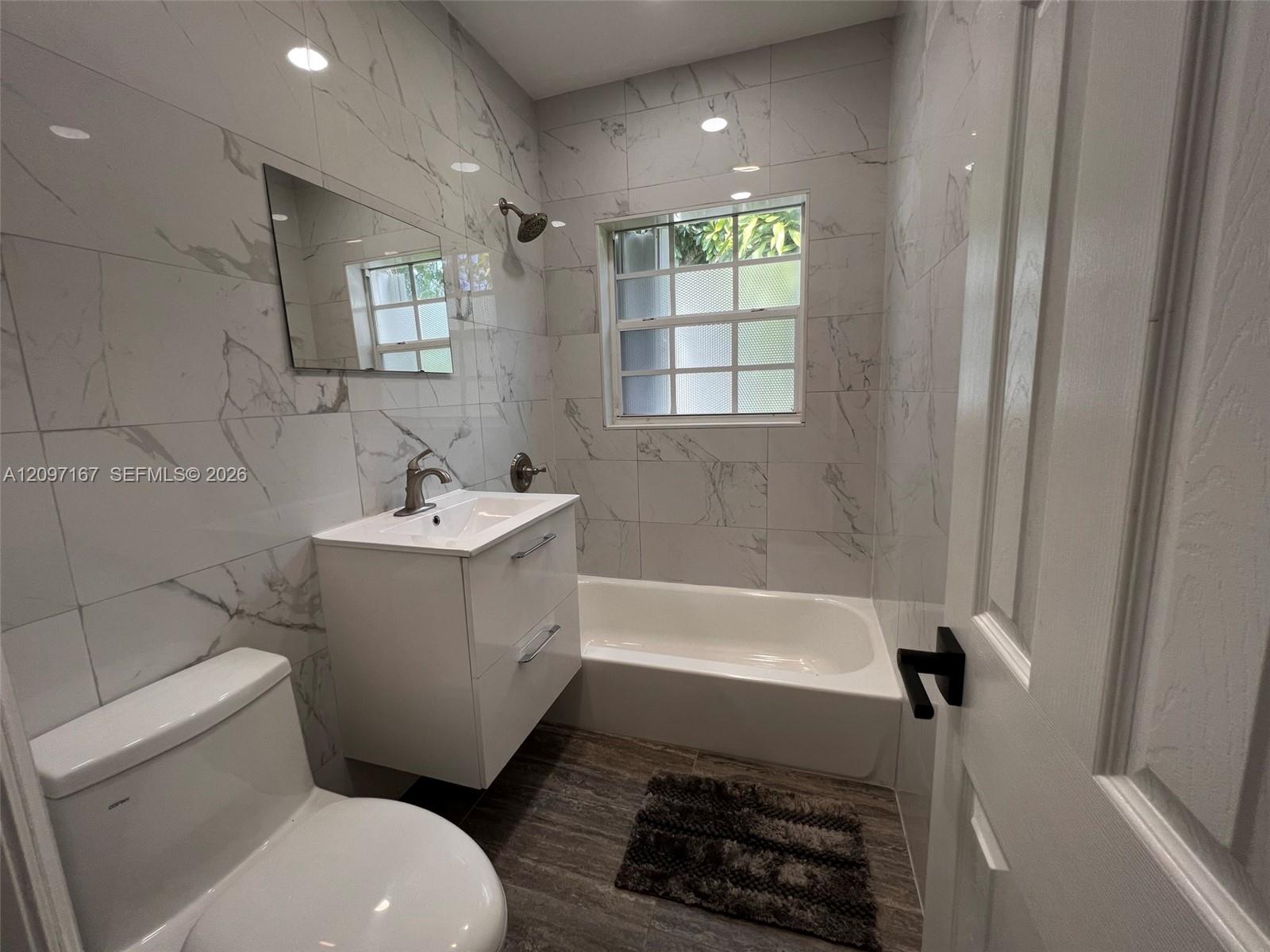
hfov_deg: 106.2
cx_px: 635
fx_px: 477
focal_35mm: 13
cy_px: 476
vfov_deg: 89.9
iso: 64
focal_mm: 1.57
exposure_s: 1/120
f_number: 1.8
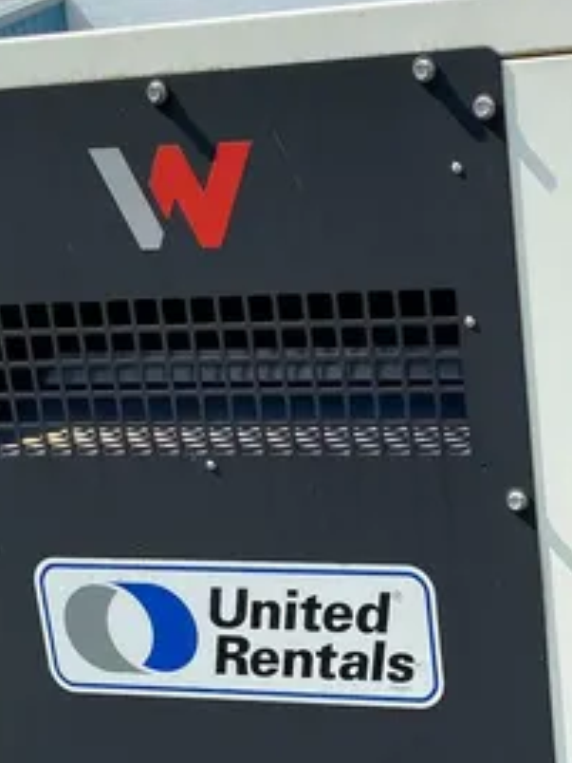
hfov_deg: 19.8
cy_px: 651
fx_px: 1564
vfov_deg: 26.7
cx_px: 637
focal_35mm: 71
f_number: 1.8
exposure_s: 1/1429
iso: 32
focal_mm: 4.25
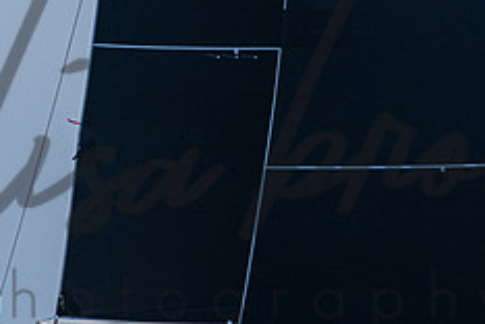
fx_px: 17890
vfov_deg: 1.0
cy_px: 35
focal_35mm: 1328
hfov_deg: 1.6
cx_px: 220
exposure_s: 1/2000
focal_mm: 400
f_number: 8
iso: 400
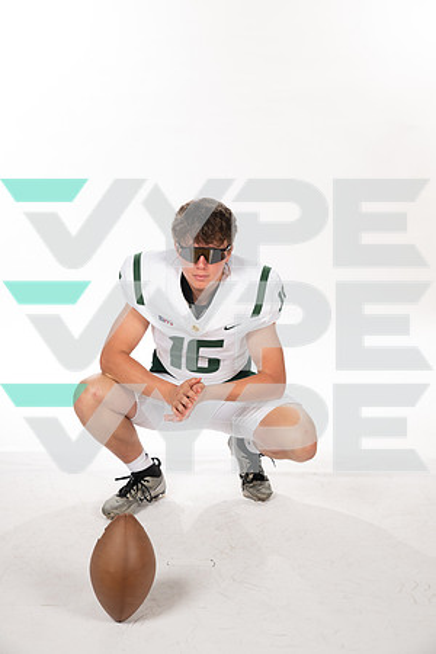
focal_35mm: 58
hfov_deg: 23.4
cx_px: 218
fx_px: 1054
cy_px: 327
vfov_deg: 34.5
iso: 640
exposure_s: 1/400
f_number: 8
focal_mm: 58
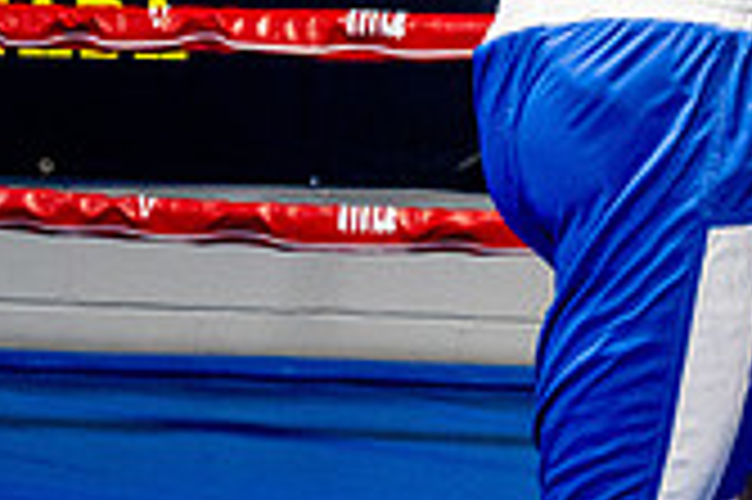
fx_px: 3777
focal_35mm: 181
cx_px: 1175
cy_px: -70
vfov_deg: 7.5
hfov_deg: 10.9
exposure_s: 1/800
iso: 5000
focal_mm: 35
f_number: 2.8
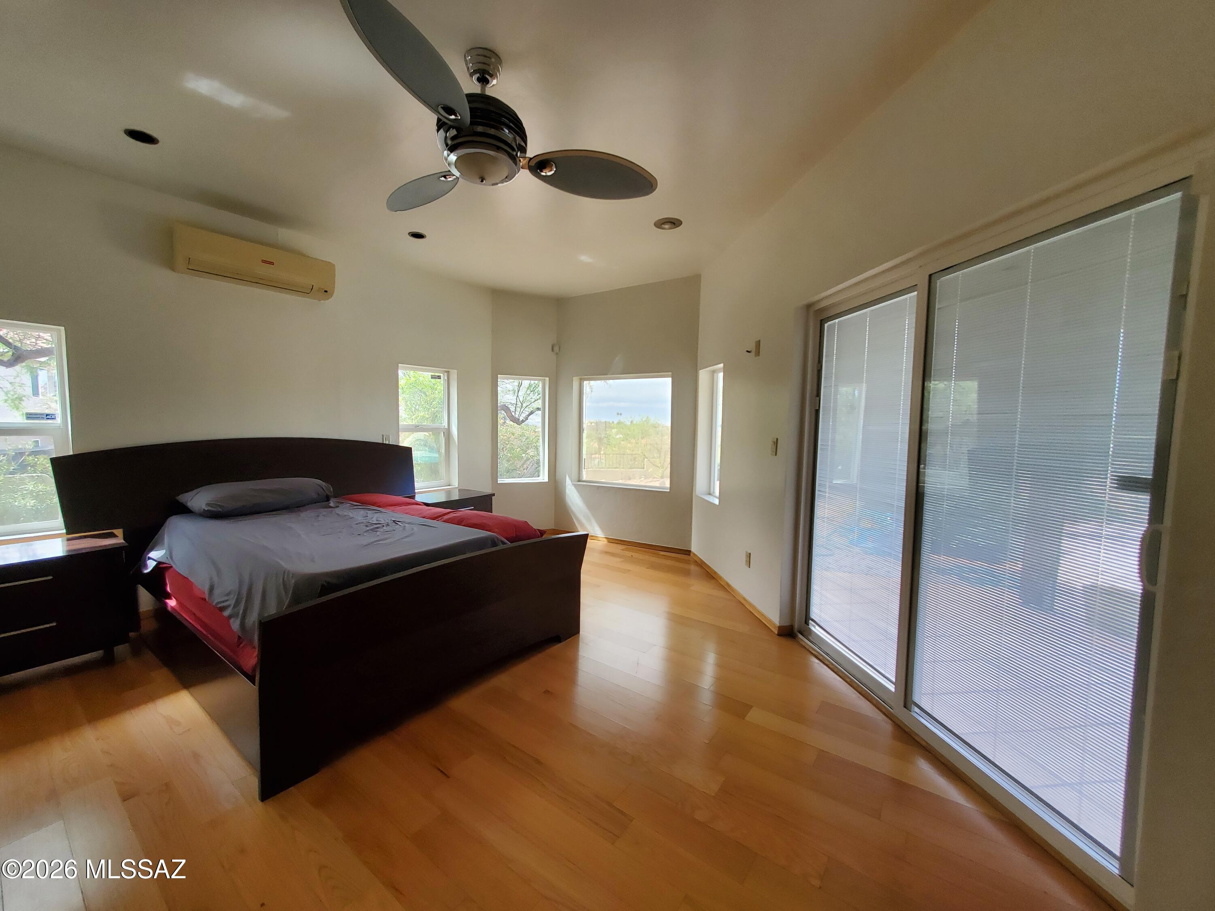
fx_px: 456
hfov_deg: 106.2
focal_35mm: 13
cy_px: 456
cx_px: 608
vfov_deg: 89.9
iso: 100
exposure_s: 1/120
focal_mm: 1.8
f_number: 2.2
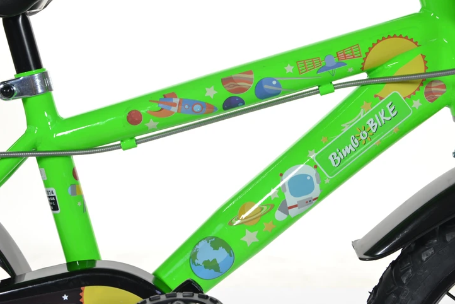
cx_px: 248
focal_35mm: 73
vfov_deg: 18.7
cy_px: 113
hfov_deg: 27.8
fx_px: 919
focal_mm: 35
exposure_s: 1/50
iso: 400
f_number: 6.3
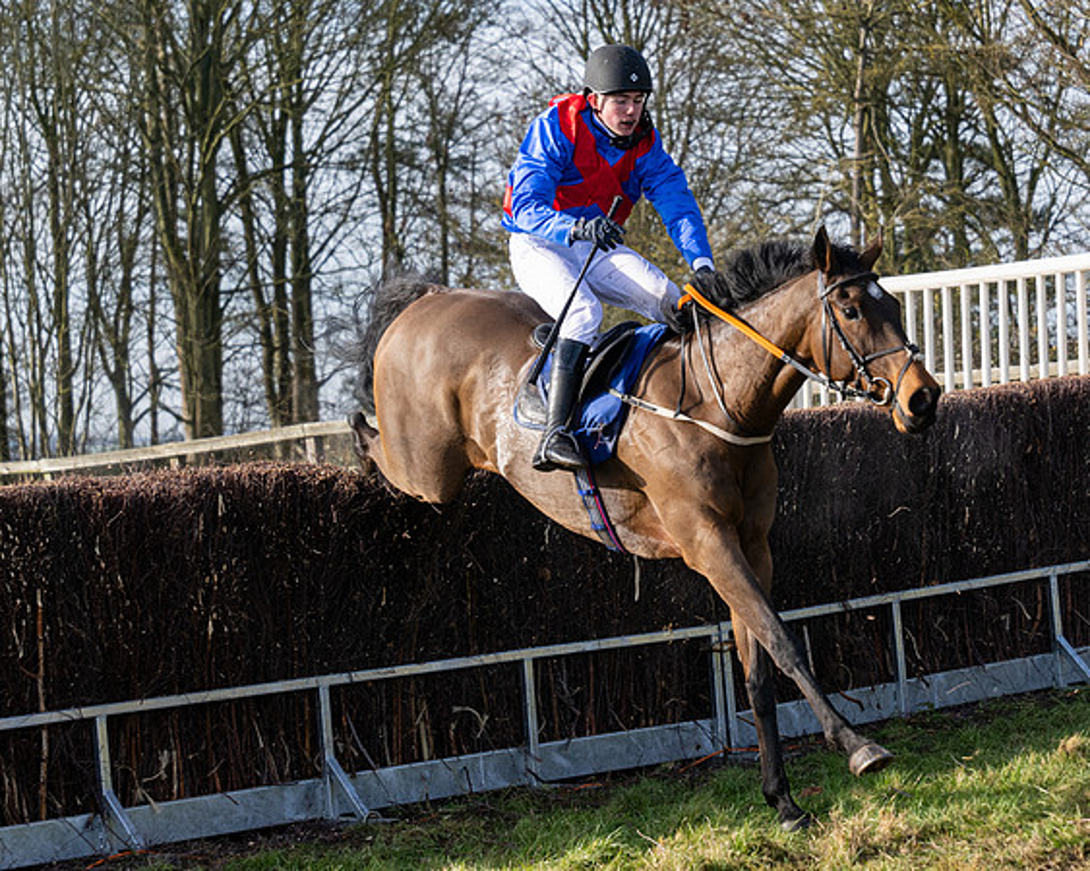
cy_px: 436
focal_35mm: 118
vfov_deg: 13.0
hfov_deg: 16.2
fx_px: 3815
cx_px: 645
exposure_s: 1/2000
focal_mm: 70
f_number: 4
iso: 400
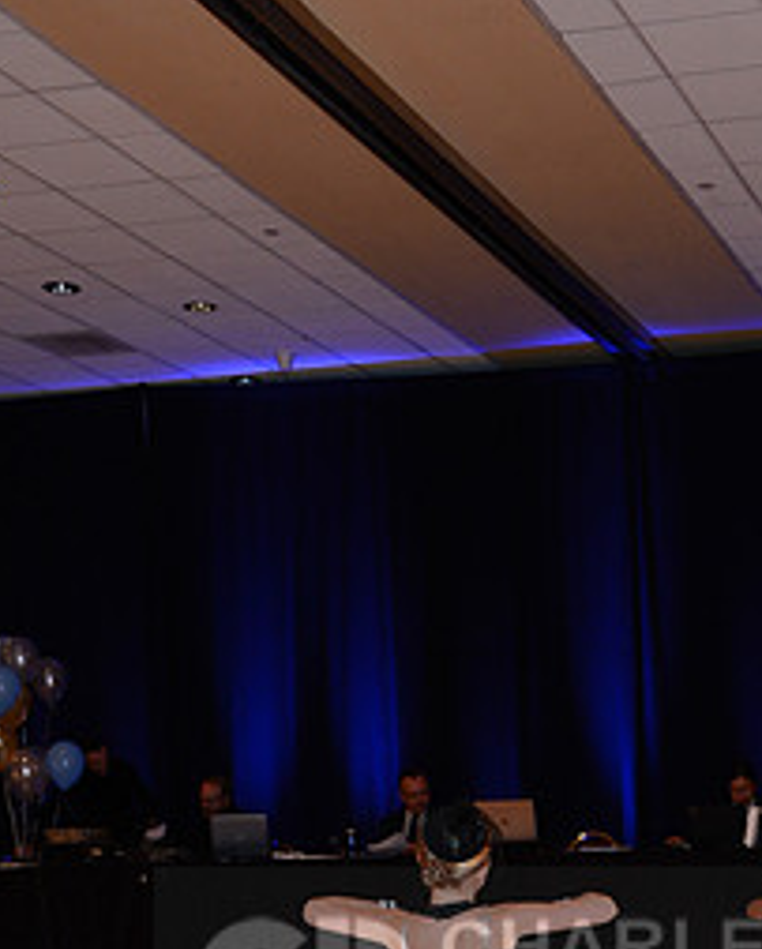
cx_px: 674
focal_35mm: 73
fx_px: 2054
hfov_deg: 20.6
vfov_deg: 24.6
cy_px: 994
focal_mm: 34
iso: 2000
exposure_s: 1/200
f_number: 4.5
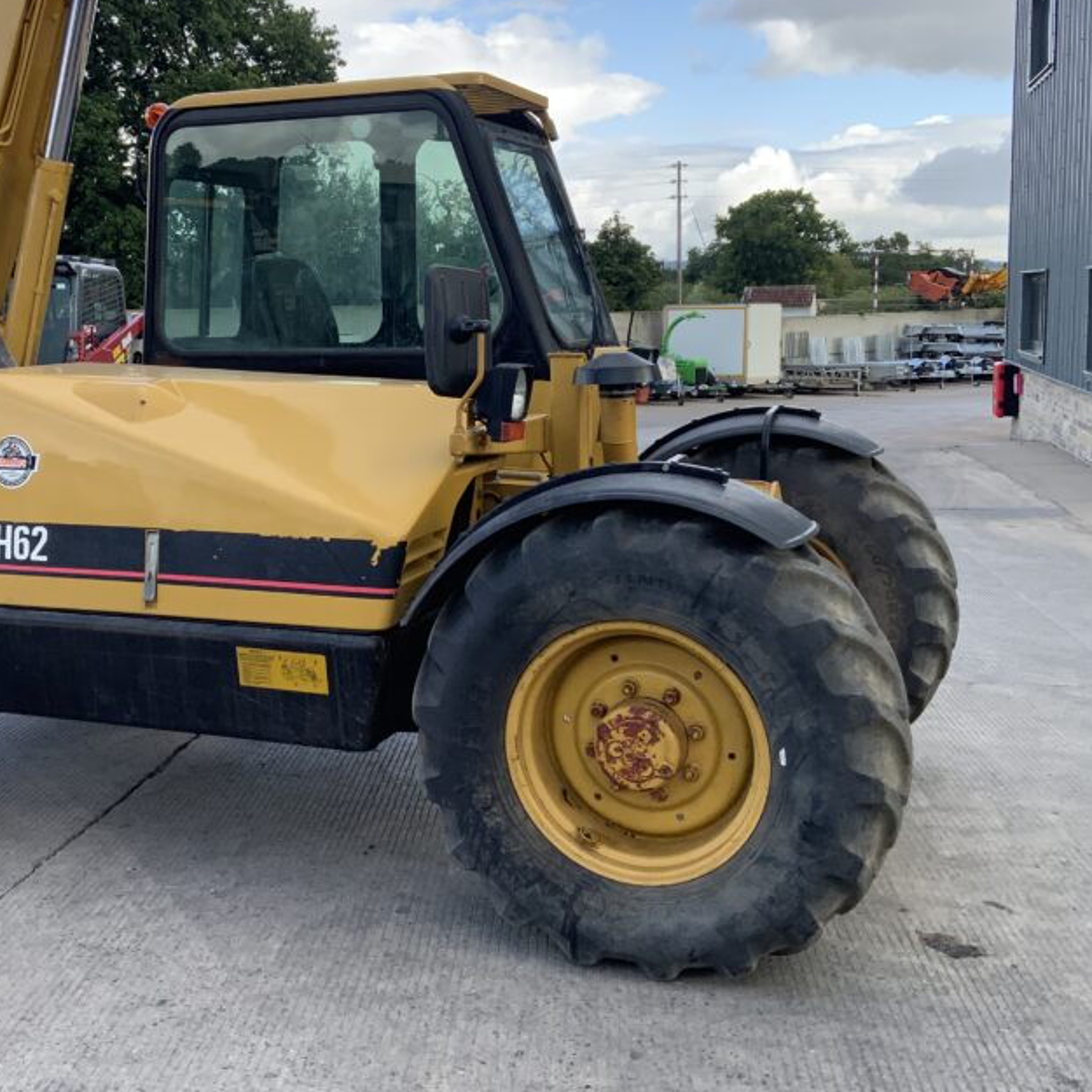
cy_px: 477
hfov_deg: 39.8
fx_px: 1499
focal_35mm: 42
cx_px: 409
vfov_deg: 40.0
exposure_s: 1/461
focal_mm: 3
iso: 16
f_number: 1.8
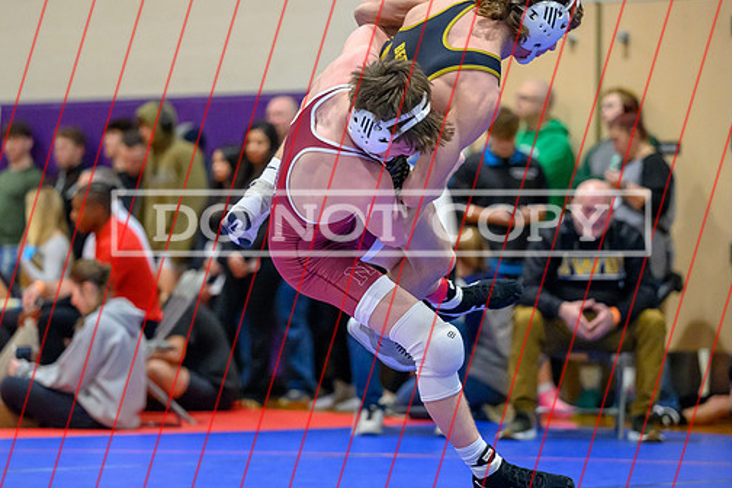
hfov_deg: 13.1
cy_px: 233
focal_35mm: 157
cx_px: 381
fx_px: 3192
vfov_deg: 8.7
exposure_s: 1/800
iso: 11400
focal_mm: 130
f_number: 2.8
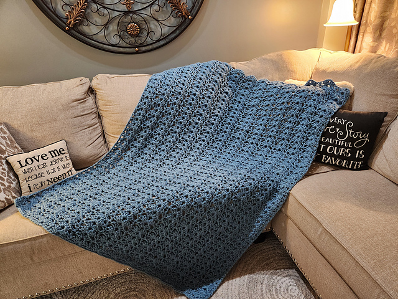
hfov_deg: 73.9
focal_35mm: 23
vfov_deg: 58.9
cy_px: 150
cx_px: 199
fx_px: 264
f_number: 1.8
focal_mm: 5.4
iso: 1000
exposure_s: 1/120
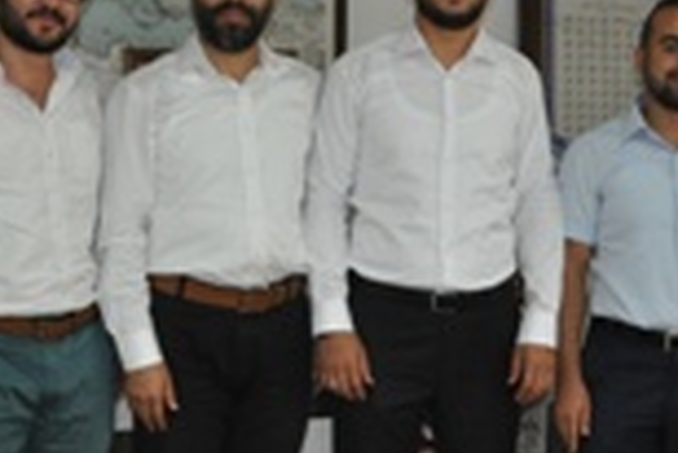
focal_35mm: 87
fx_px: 1640
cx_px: 255
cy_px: 216
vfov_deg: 15.7
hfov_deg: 23.3
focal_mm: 20
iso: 800
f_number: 3.8
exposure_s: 1/60
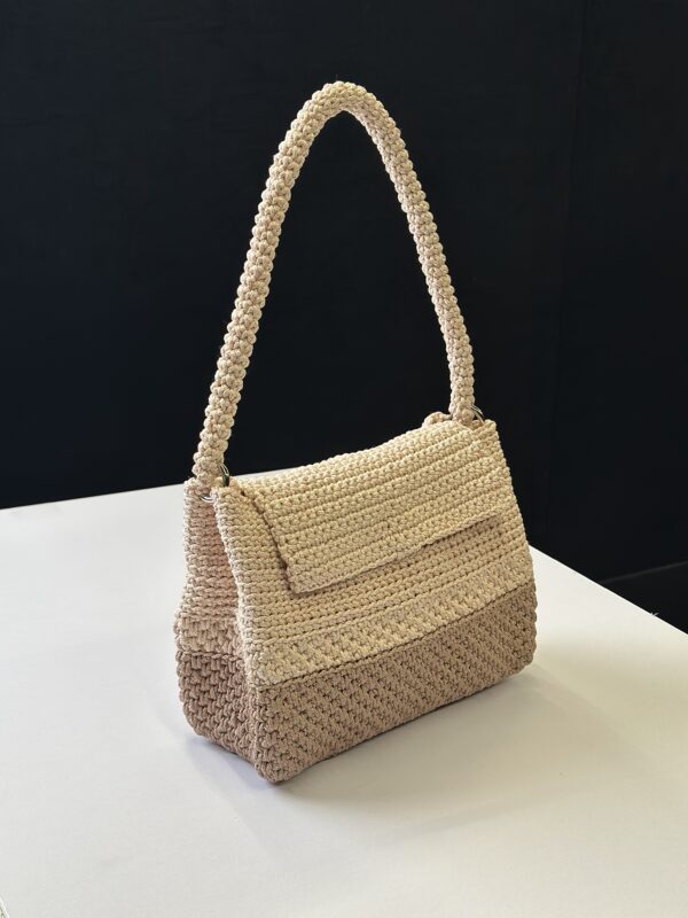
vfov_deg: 39.7
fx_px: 1272
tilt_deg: -18.8
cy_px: 459
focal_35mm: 48
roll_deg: -0.8
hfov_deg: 30.3
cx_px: 344
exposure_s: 1/60
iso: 160
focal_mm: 6.86
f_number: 1.78
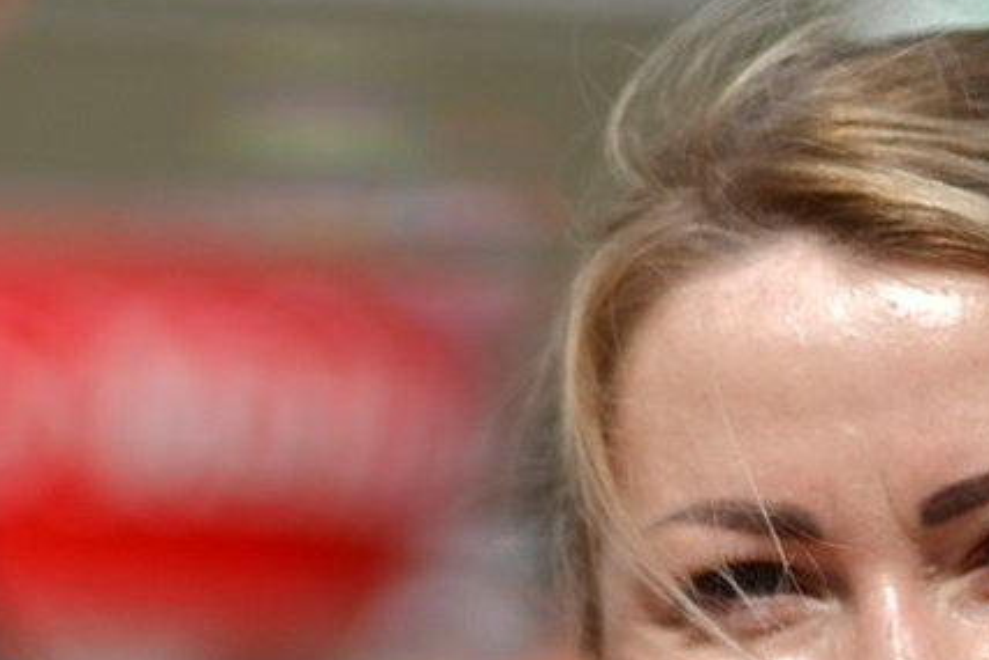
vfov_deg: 4.6
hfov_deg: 6.7
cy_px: 776
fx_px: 8244
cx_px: -797
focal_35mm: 300
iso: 50
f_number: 1.2
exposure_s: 1/6400
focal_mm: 50
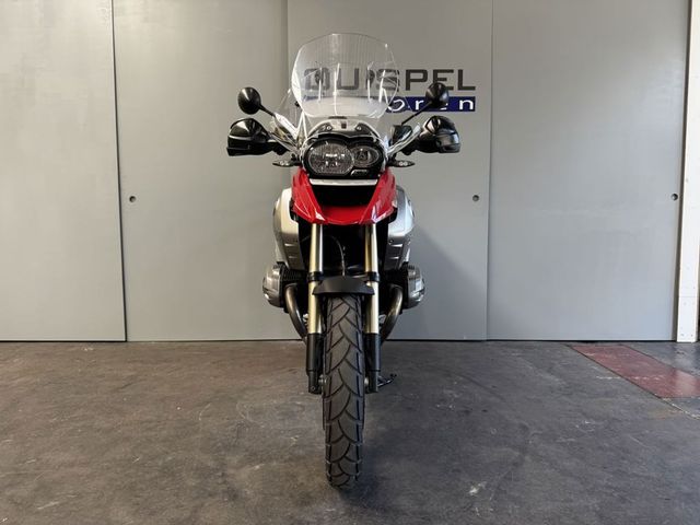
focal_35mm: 24
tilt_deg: -4.3
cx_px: 350
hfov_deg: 71.6
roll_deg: +0.0
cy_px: 262
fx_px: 485
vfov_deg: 56.8
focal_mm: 6.76
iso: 100
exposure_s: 1/121
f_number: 1.78
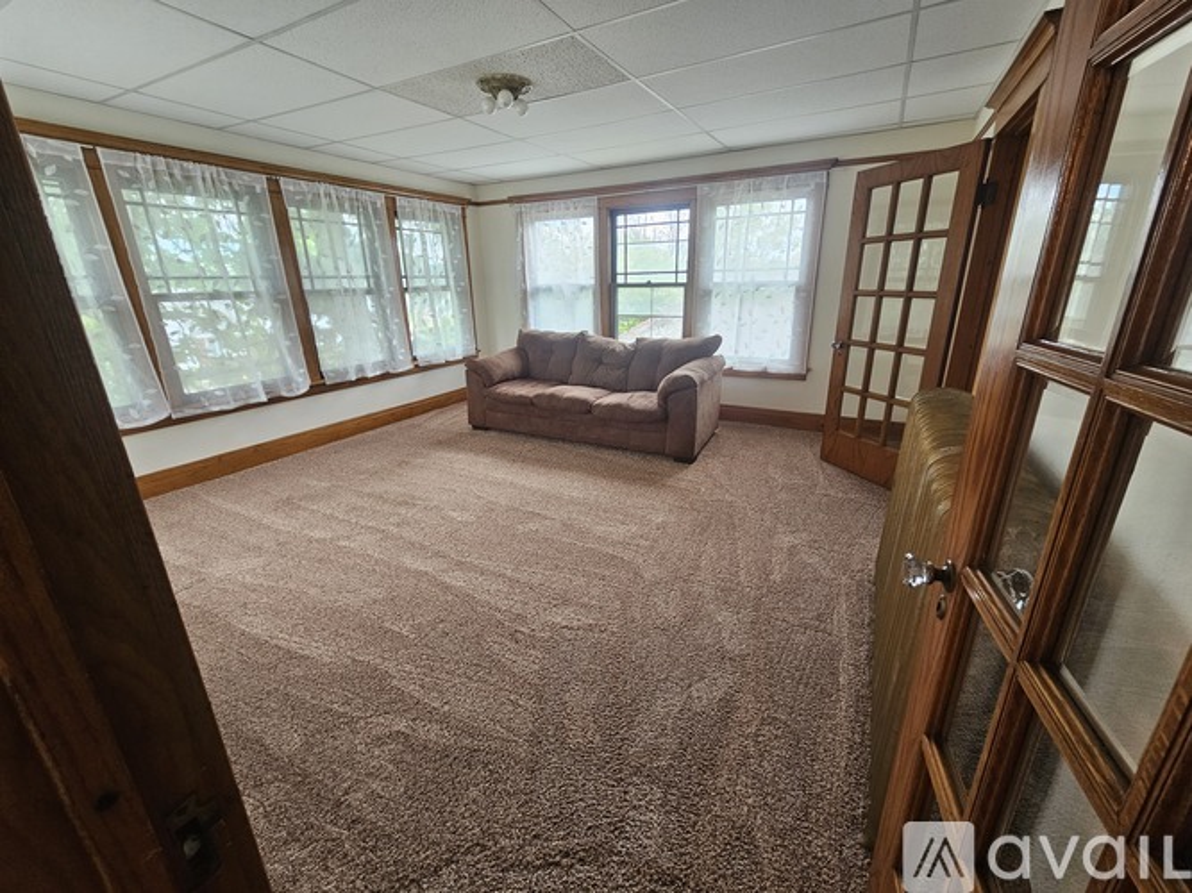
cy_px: 446
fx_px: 448
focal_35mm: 13
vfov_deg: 89.9
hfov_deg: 106.2
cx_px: 596
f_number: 2.2
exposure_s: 1/60
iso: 125
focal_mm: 2.2
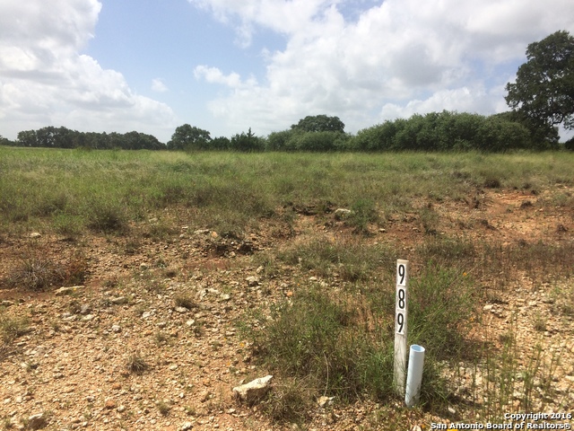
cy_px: 216
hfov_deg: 61.7
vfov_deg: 48.2
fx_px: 481
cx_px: 287
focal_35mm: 29
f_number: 2.2
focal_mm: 4.15
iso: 32
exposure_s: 1/3425
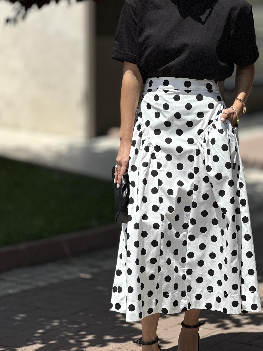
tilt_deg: -10.2
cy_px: 157
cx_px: 171
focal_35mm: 120
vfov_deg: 16.4
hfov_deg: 12.3
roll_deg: -0.8
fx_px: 1216
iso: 32
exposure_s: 1/1783
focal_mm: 9
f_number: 2.8
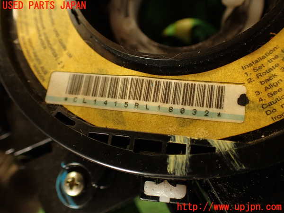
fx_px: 263
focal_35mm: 32
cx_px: 142
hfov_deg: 56.8
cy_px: 106
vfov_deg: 44.2
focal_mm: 5.79
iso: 200
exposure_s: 1/40
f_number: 2.4
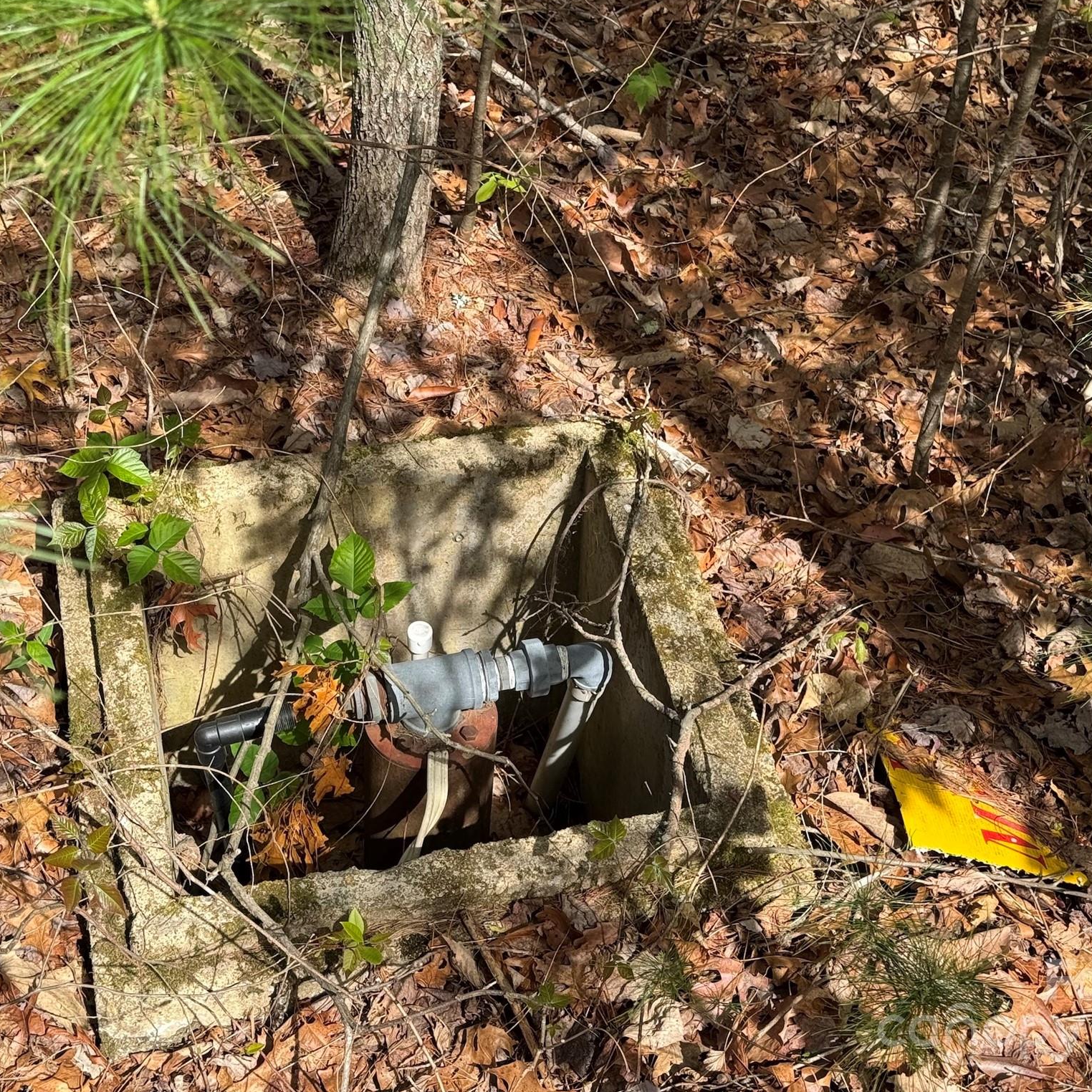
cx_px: 549
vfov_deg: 30.0
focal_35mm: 57
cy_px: 543
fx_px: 2034
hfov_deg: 30.0
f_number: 1.78
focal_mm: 6.76
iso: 64
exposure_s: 1/1339
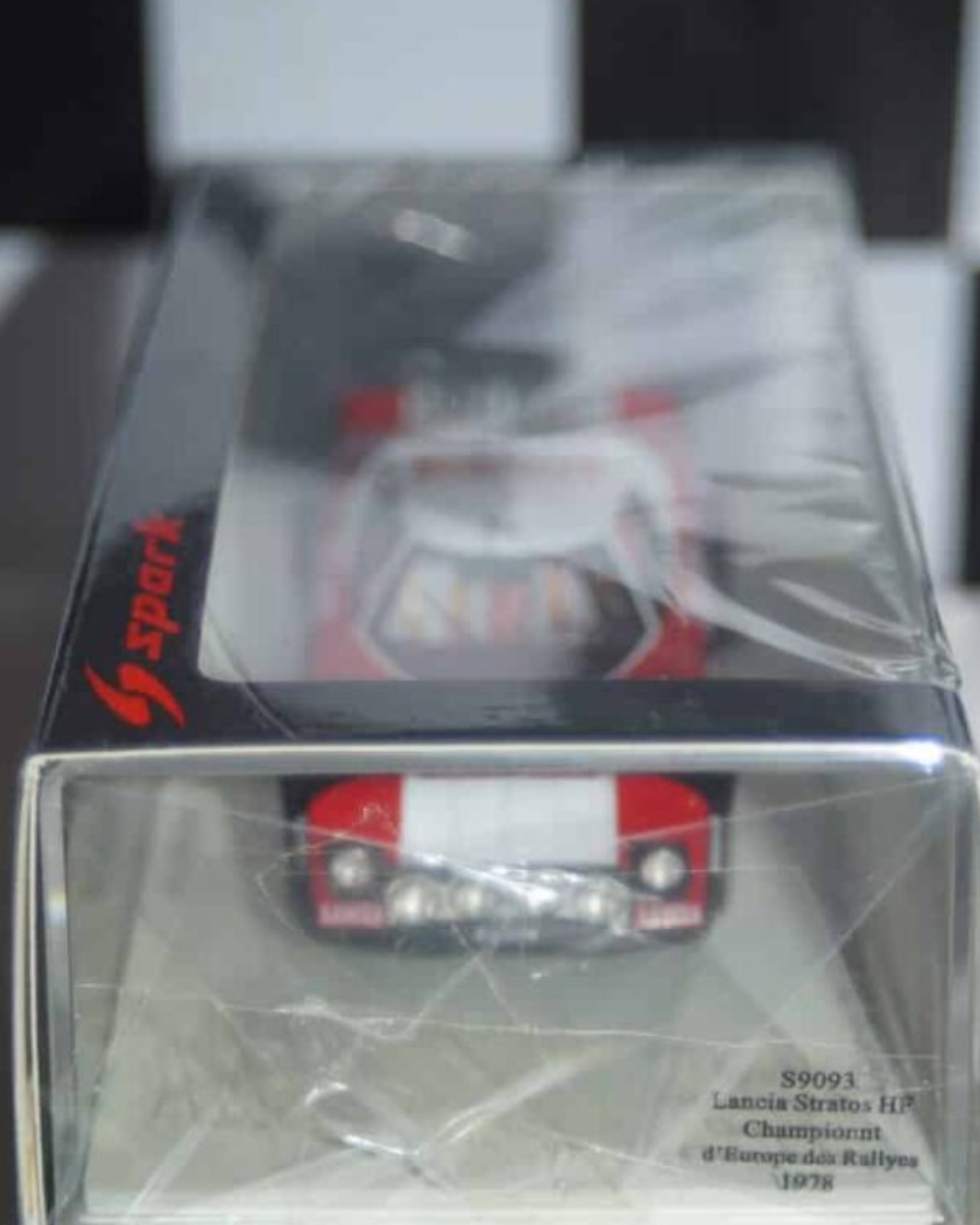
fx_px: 3698
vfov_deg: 18.8
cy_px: 722
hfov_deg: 15.1
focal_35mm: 102
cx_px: 490
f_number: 5.6
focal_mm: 60
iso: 200
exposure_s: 1/60
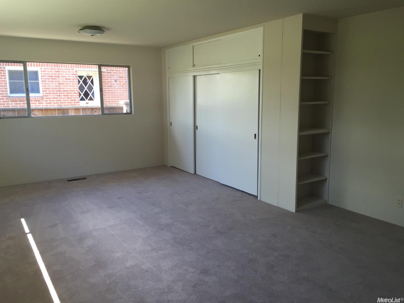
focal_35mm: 29
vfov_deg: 48.2
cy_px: 152
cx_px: 202
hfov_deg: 61.7
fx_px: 338
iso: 50
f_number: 2.2
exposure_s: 1/120
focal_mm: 4.15
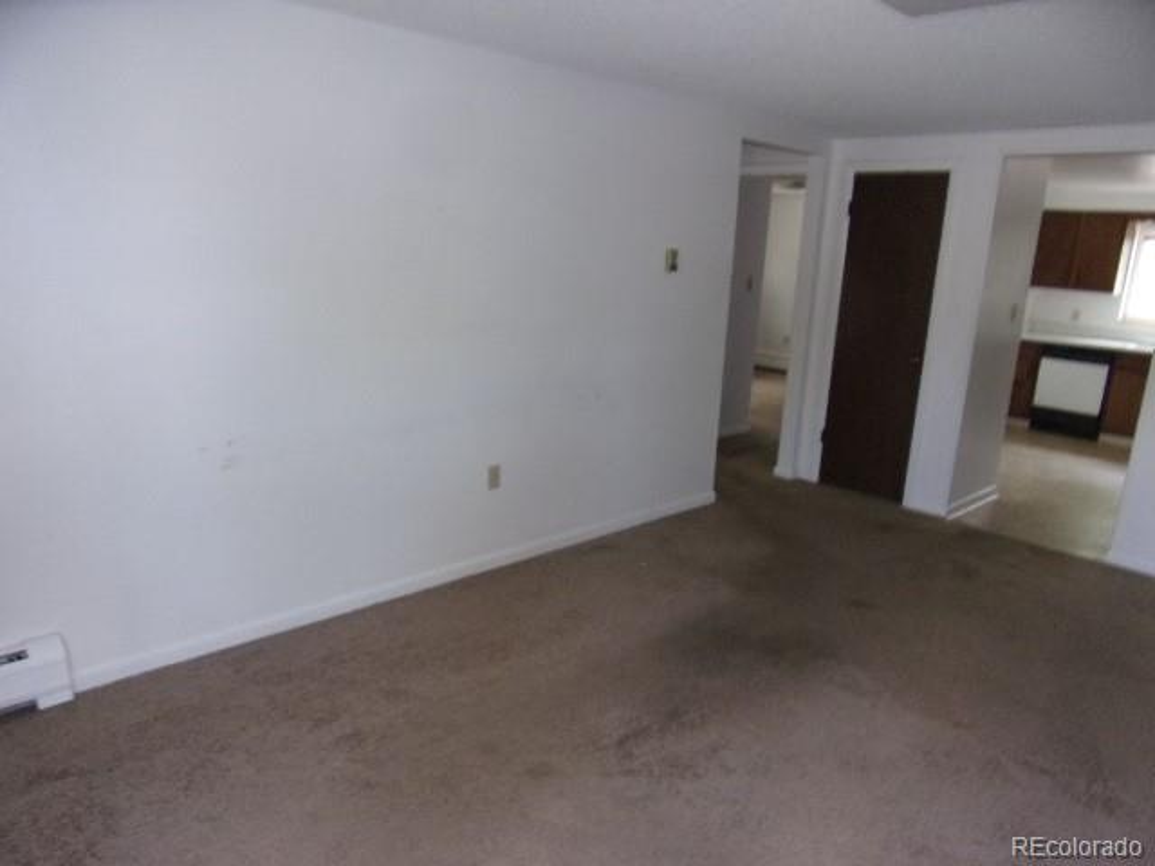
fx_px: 801
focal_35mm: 24
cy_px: 433
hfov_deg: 71.6
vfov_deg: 56.8
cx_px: 578
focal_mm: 4.3
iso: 200
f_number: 3.3
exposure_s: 1/34
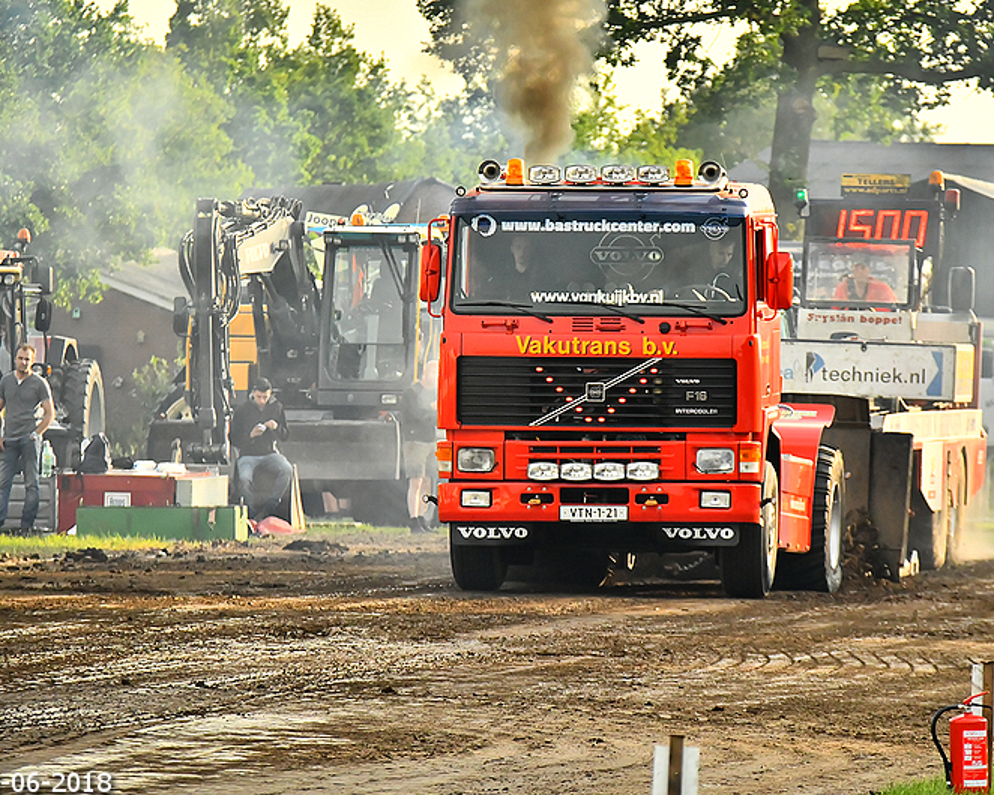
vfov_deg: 4.1
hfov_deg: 5.2
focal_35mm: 374
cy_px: 398
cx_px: 562
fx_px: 11006
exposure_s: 1/4000
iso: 1600
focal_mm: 220
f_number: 5.6
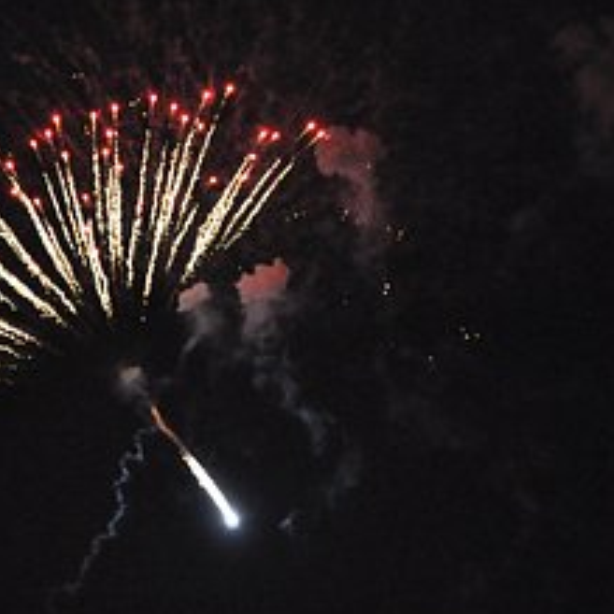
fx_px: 2629
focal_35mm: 131
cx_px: 241
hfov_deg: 13.3
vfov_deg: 13.3
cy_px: 272
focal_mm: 44
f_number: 4.2
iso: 3200
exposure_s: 1/60
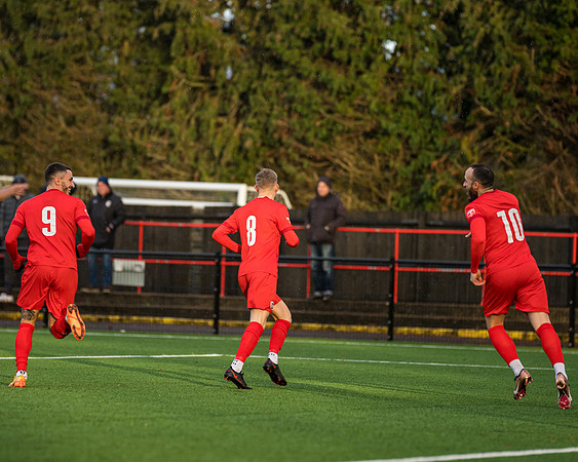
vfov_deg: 5.2
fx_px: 5106
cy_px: 232
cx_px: 255
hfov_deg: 6.5
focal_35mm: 299
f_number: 2.8
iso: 1000
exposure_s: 1/1250
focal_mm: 220
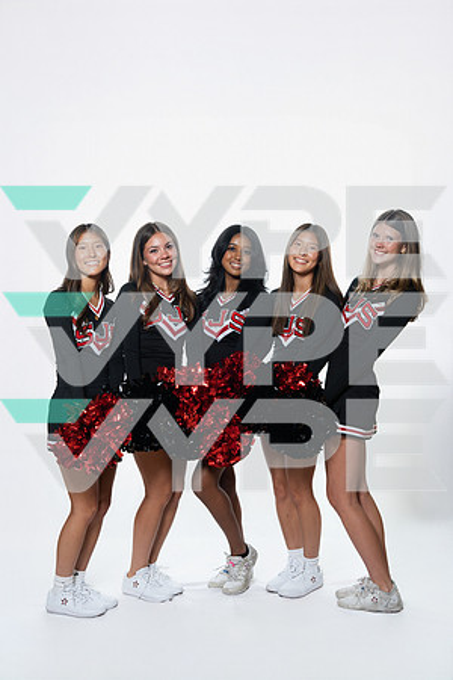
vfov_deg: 42.7
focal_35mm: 46
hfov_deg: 29.2
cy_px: 340
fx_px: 870
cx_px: 226
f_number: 7.1
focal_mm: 46.1
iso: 800
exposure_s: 1/125
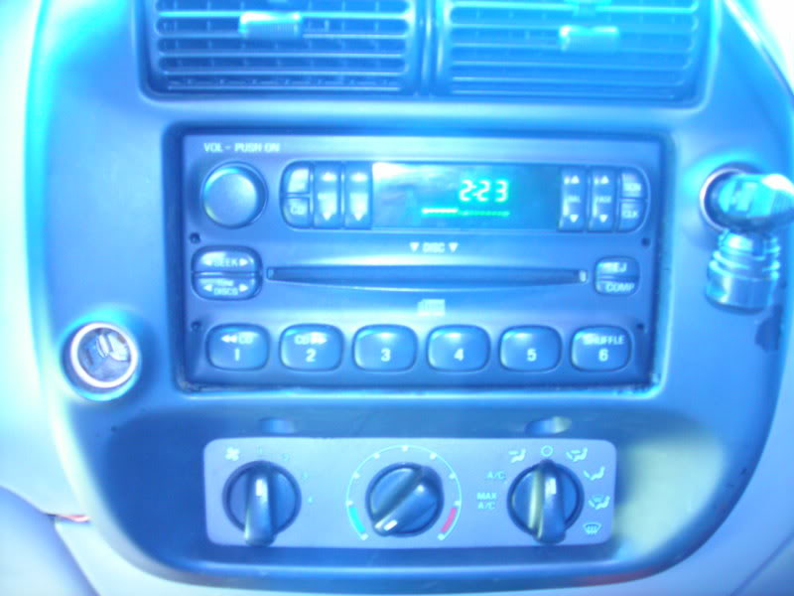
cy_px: 298
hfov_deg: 49.0
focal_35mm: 38
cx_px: 397
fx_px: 872
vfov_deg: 37.7
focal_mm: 6.3
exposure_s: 1/2.6
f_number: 3.2
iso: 200
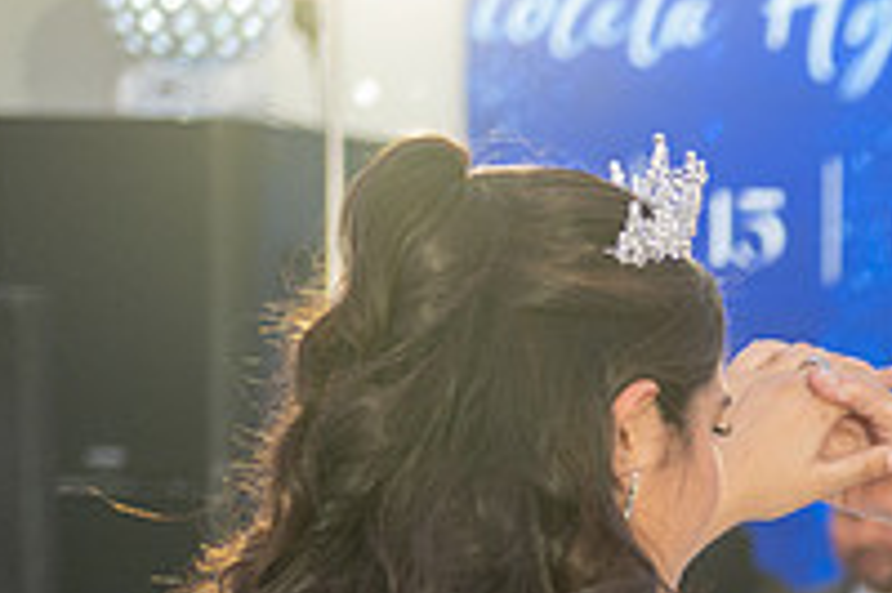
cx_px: 1766
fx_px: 7254
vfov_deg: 4.6
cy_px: 1230
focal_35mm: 293
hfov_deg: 6.8
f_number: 3.2
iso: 800
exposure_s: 1/160
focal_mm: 70
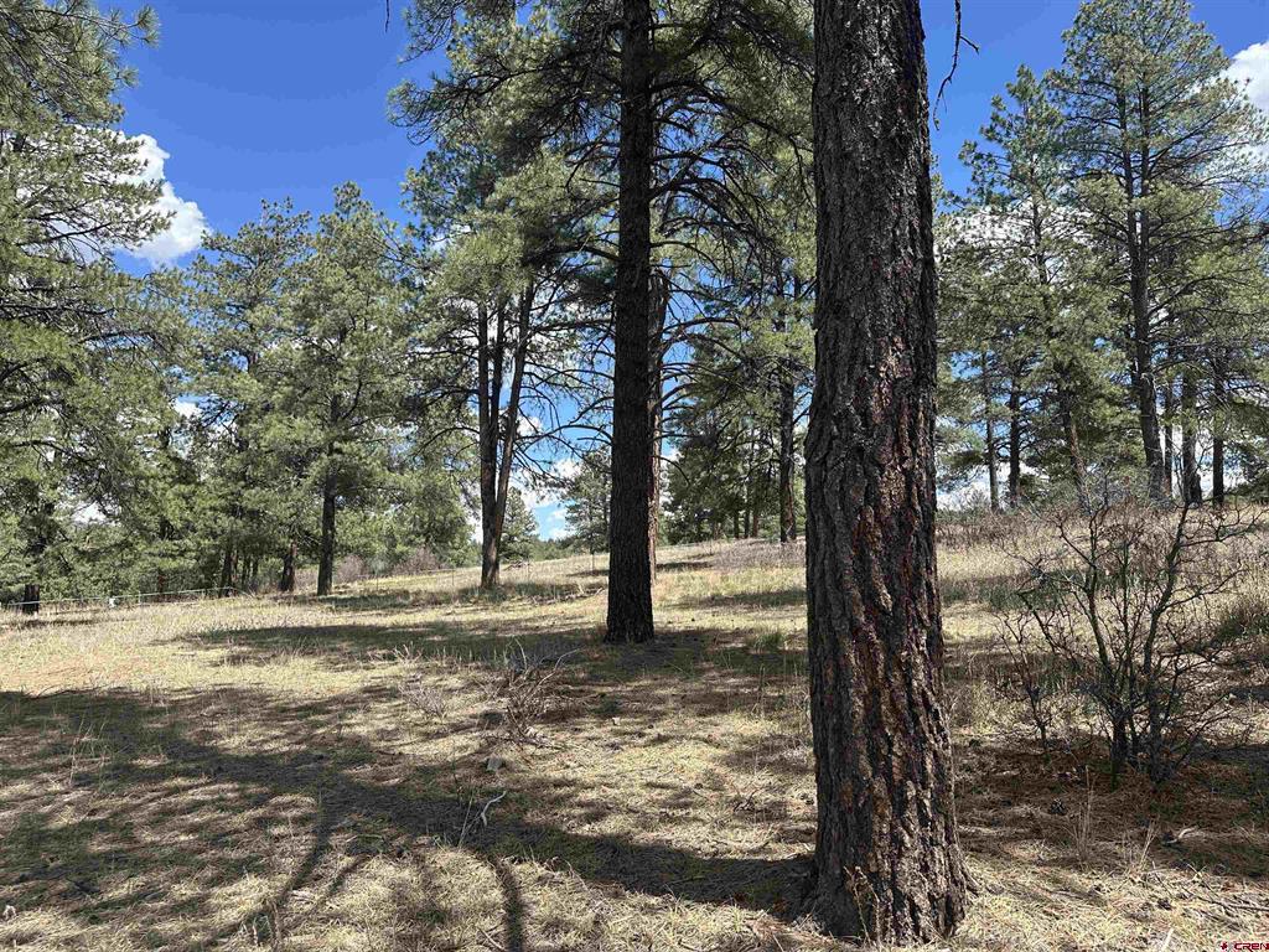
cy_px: 476
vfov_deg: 56.8
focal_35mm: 24
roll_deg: -0.9
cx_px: 634
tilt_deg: +6.3
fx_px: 880
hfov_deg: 71.6
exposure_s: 1/2028
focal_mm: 6.86
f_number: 1.78
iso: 80
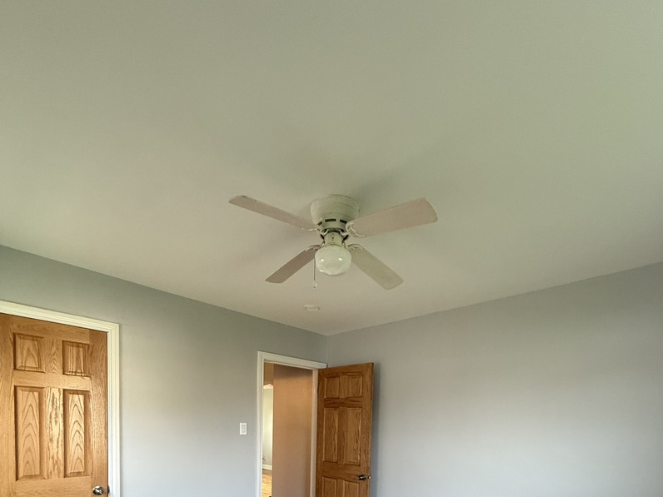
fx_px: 364
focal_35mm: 19
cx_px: 336
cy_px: 446
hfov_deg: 84.7
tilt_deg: -2.4
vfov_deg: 58.8
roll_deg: -2.0
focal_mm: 2.22
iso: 320
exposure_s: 1/60
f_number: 2.2
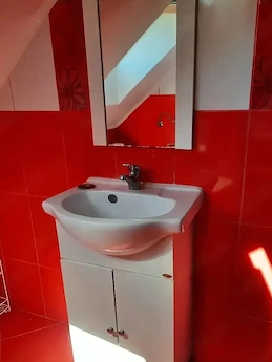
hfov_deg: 48.3
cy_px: 197
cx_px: 133
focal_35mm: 29
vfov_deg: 61.5
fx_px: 304
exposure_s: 1/60.2
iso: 64
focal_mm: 4.6
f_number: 2
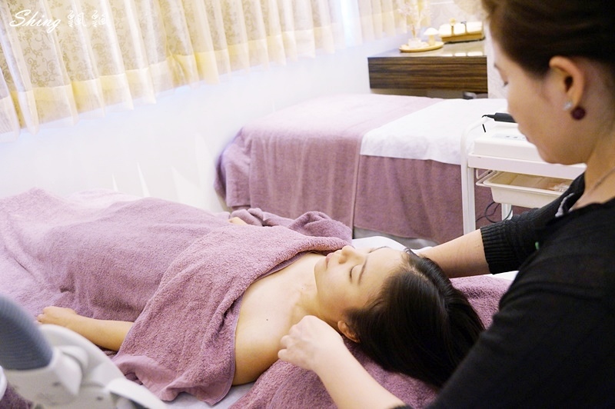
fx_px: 614
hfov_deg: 53.2
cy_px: 204
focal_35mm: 36
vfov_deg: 36.8
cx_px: 308
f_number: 4
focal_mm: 24
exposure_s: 1/60
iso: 1250
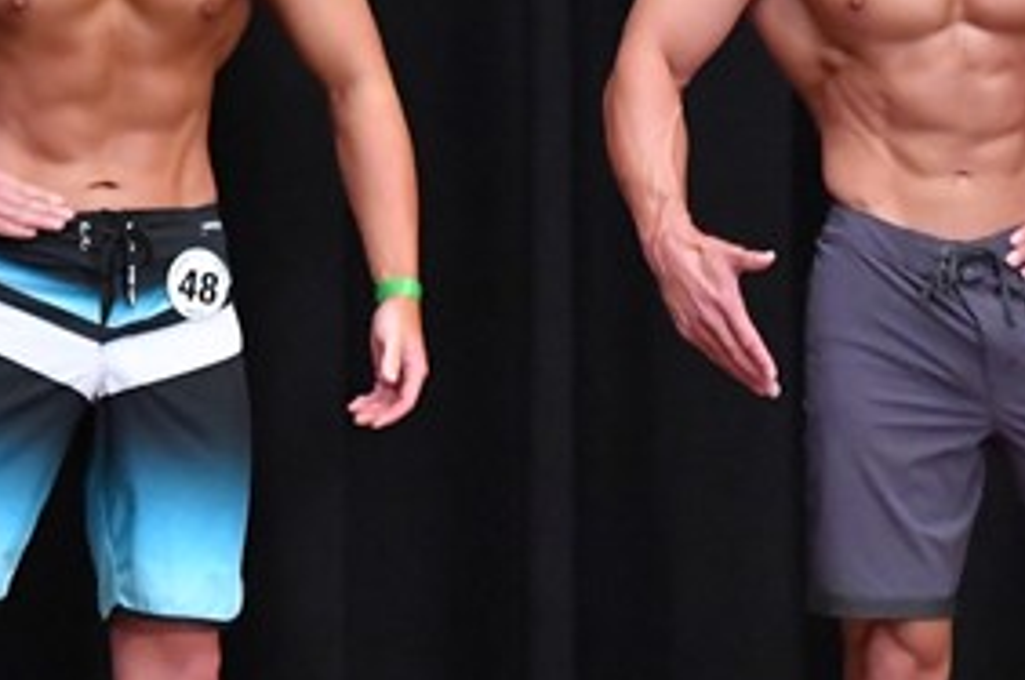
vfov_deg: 2.0
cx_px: 514
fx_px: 19953
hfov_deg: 2.9
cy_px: 320
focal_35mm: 702
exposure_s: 1/400
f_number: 5.6
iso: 8000
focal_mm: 170
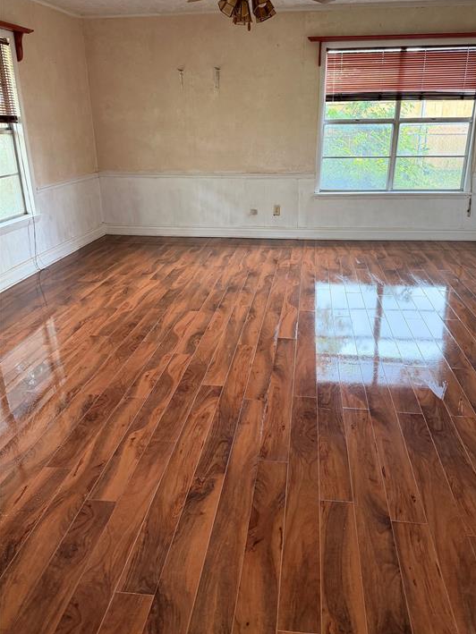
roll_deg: +0.6
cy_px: 293
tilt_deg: -20.1
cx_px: 257
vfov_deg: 67.2
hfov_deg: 53.0
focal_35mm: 26
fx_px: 477
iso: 200
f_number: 1.78
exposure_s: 1/60
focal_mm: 6.76
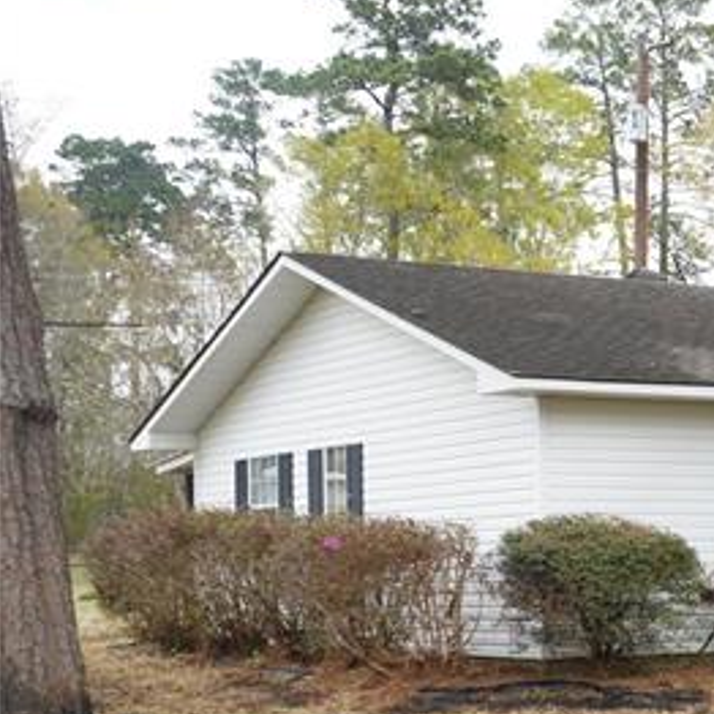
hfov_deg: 19.2
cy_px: 550
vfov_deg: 20.2
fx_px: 1984
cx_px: 869
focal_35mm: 85
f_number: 5.6
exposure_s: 1/60
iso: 100
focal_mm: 41
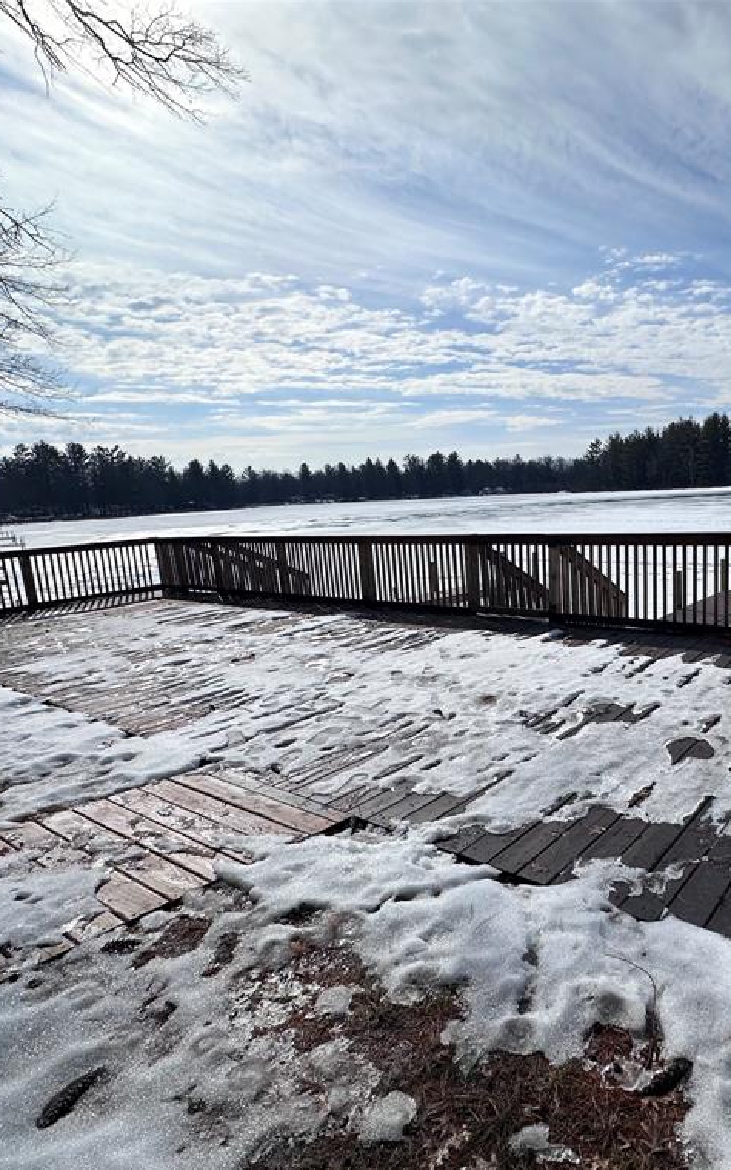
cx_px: 549
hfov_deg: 56.7
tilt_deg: -8.8
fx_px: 638
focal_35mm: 20
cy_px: 590
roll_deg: +3.5
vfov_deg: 85.1
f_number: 2.2
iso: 50
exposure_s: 1/7813
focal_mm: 2.22
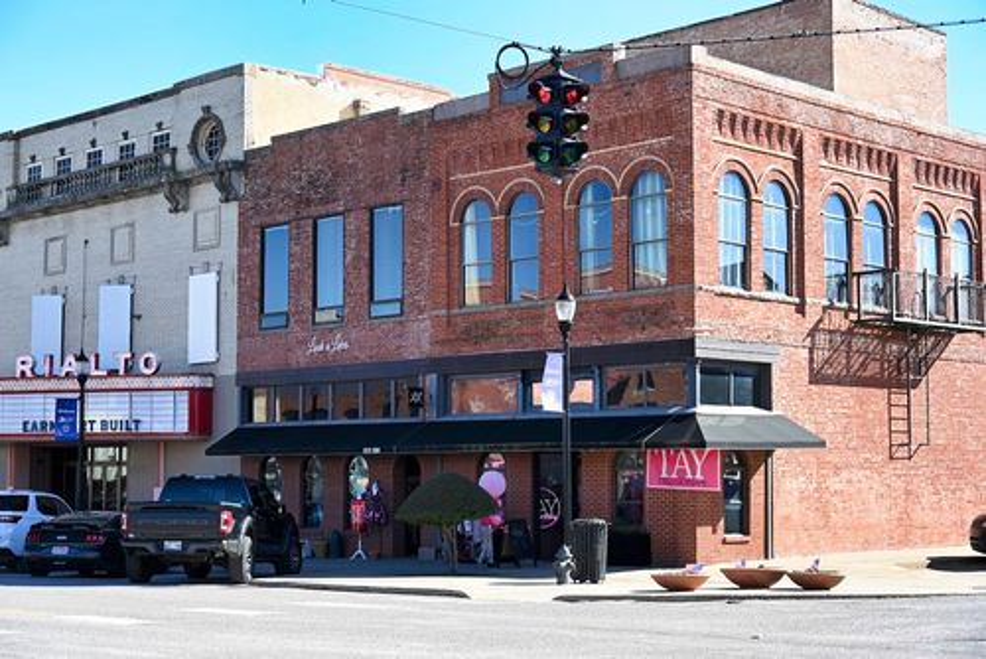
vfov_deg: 23.4
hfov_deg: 34.5
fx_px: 1589
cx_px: 493
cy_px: 330
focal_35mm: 58
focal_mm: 58
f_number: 5.6
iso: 100
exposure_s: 1/160
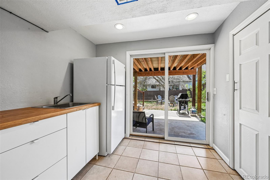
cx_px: 135
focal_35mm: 14
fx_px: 105
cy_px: 90
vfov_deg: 81.2
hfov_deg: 104.3
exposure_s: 1/80
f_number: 10
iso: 250
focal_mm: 14
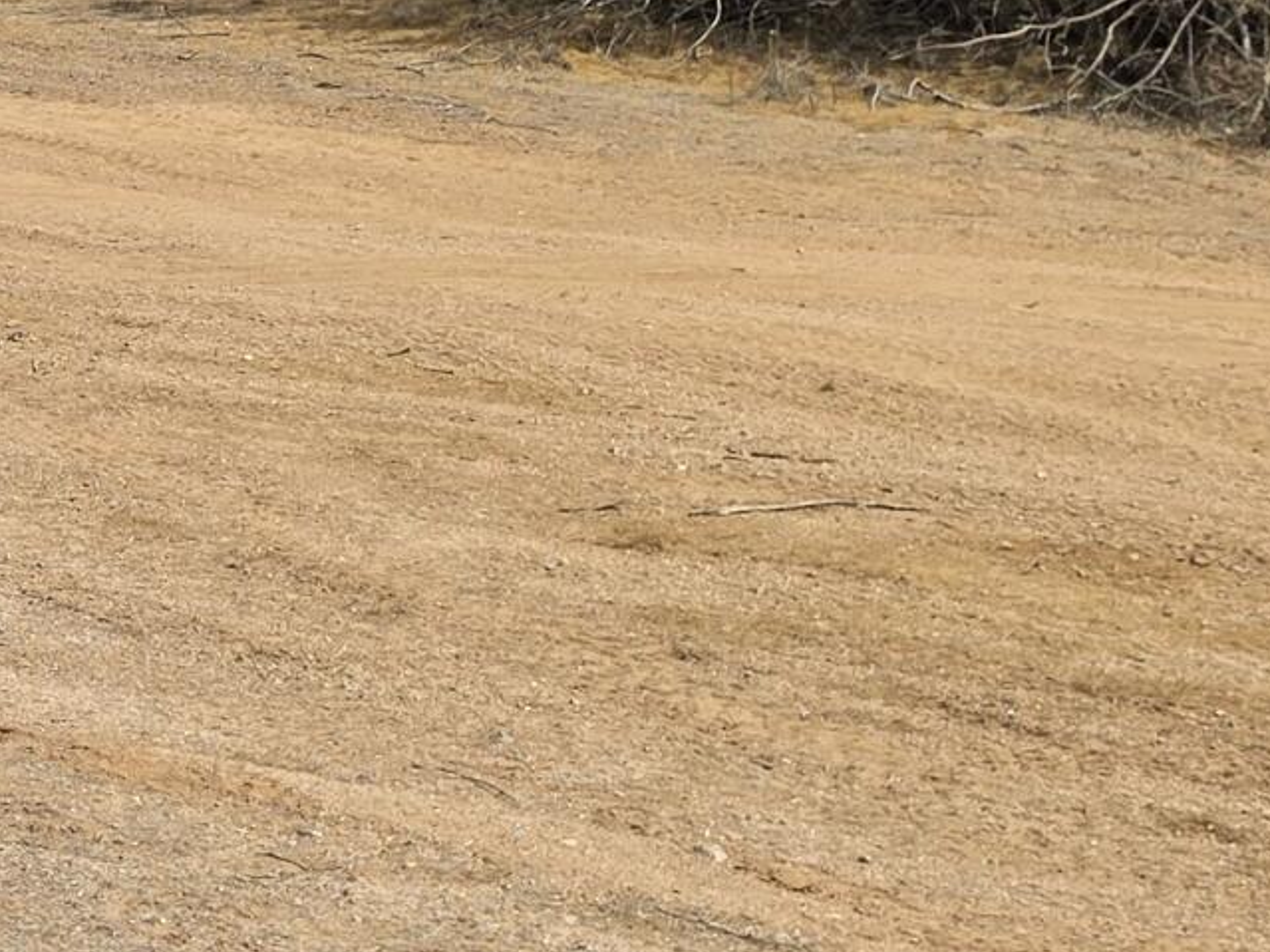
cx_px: -1127
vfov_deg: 13.5
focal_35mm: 108
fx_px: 3962
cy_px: -56
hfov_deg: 15.3
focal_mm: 6.5
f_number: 1.4
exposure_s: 1/7939
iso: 40
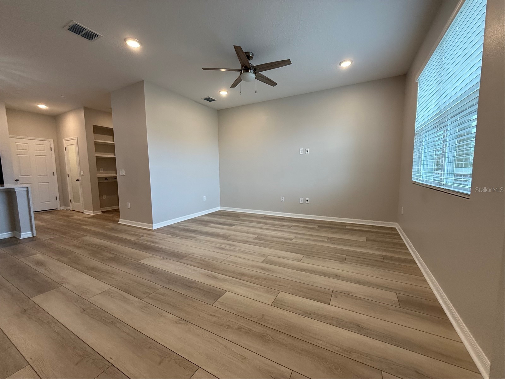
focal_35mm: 14
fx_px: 204
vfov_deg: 85.7
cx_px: 252
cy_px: 190
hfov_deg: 102.1
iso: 200
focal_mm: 2.22
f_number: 2.2
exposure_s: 1/120
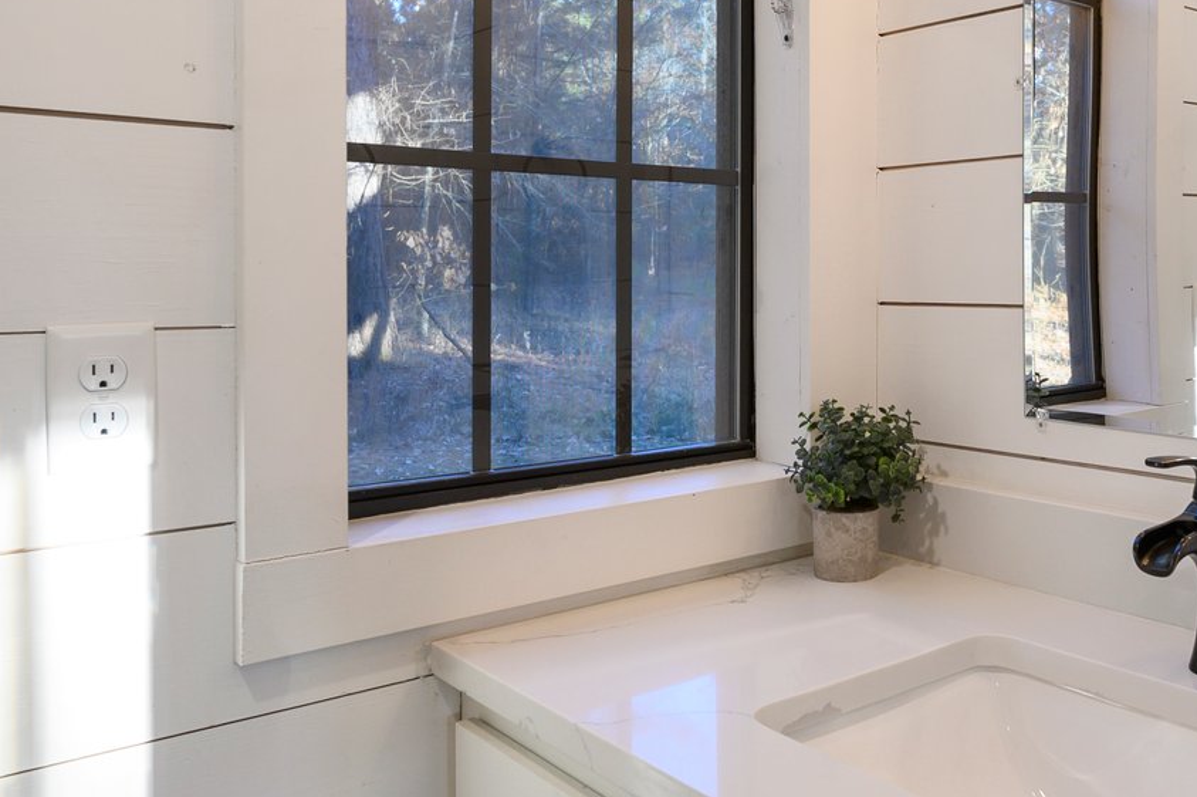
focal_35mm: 34
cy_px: 266
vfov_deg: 38.4
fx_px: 1130
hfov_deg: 54.0
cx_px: 852
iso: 500
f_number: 6.3
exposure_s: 1/50
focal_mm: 14
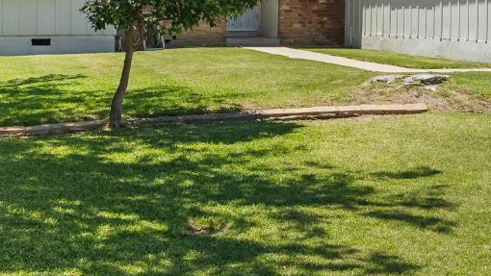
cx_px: 250
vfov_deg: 16.1
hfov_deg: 28.6
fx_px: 964
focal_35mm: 74
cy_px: 21
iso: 800
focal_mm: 16
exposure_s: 1/4000
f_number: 5.6
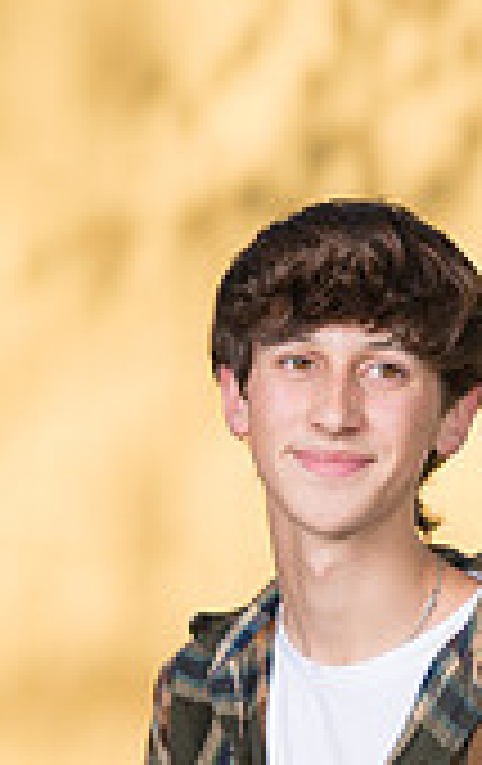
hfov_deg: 3.0
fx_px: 9285
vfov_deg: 4.7
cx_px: 261
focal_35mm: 444
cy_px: 950
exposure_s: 1/250
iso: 31
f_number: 4.5
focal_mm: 165
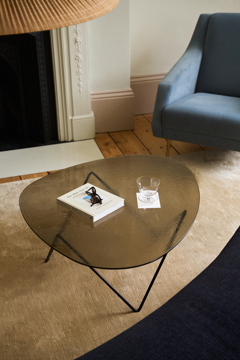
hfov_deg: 21.2
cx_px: 120
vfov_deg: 31.4
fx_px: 641
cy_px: 180
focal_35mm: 64
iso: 1000
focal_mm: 64.1
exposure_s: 1/25
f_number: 4
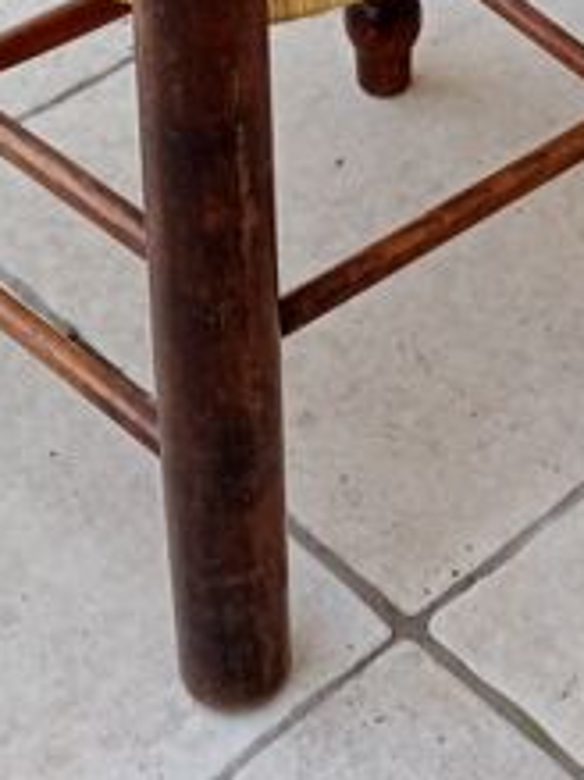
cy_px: -324
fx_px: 2139
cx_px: 434
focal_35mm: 95
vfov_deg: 18.7
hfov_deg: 15.5
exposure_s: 1/100
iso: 154
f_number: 1.8
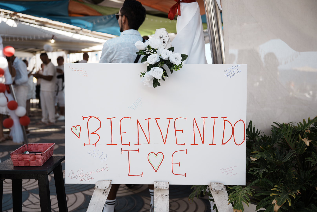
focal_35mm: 38
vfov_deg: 35.4
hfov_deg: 51.0
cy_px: 106
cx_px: 158
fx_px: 332
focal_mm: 37.7
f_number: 2.8
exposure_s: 1/640
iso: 100
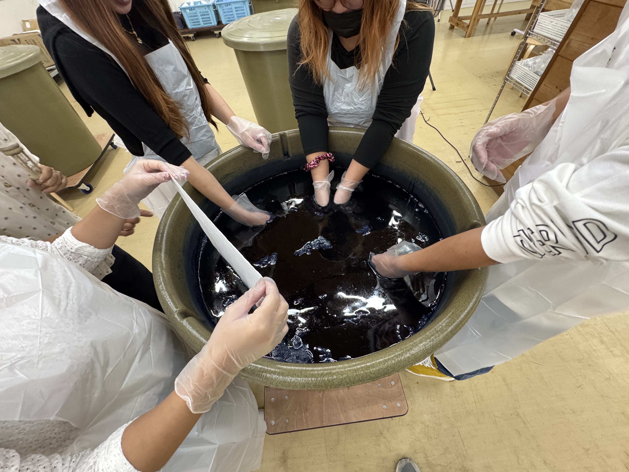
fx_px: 254
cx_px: 314
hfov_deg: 102.1
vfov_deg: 85.7
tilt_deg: -51.9
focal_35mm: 14
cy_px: 236
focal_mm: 2.22
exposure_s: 1/60
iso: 500
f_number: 2.2
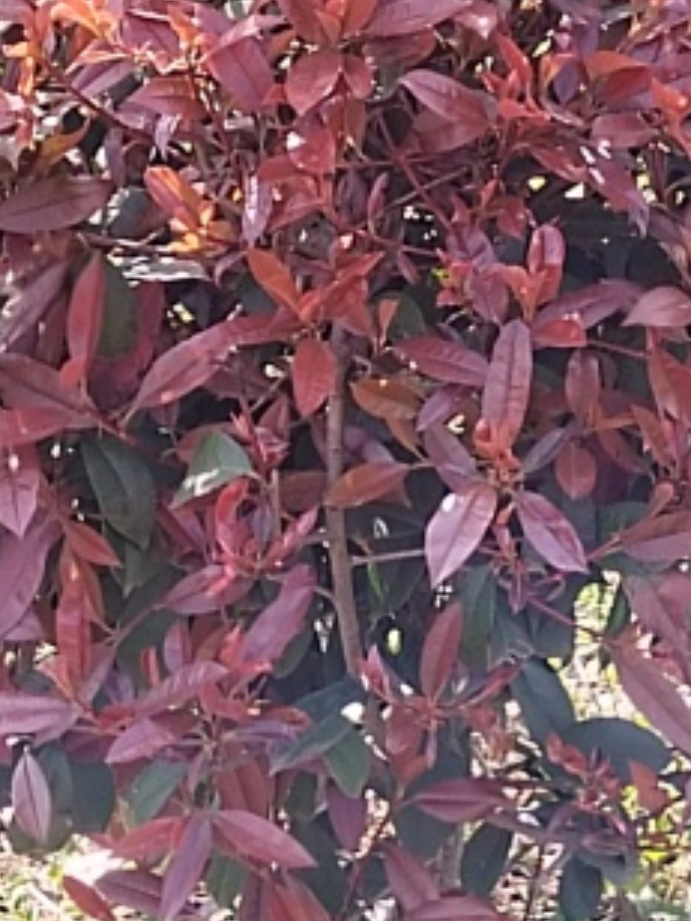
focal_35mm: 170
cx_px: 452
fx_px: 4525
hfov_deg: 8.7
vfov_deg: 11.4
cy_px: -160
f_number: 1.8
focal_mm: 4.75
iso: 100
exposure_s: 1/319
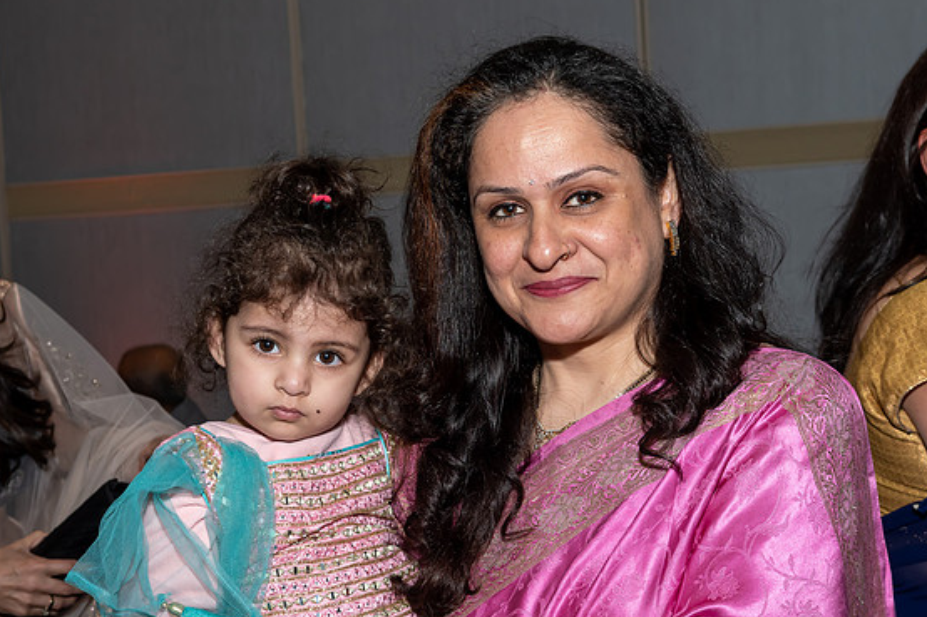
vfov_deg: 18.2
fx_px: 1931
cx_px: 424
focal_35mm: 75
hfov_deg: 27.0
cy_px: 357
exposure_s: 1/250
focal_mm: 40
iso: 400
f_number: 7.1
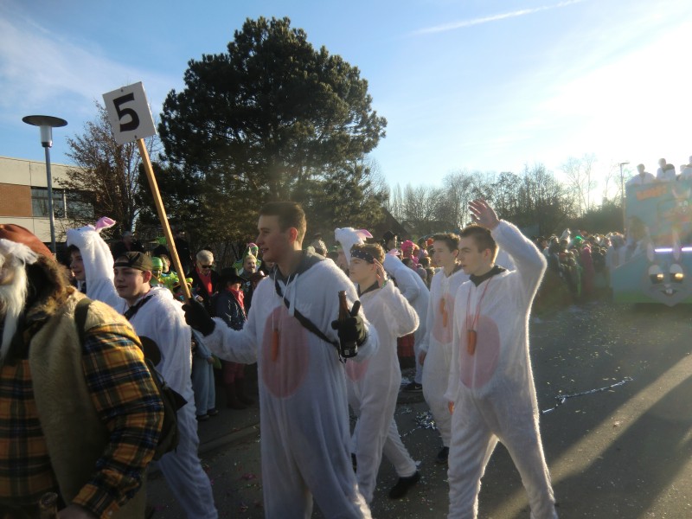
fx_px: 480
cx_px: 346
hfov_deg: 71.6
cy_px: 260
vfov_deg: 56.8
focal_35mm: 24
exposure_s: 1/400
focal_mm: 4.3
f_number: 3.2
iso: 64
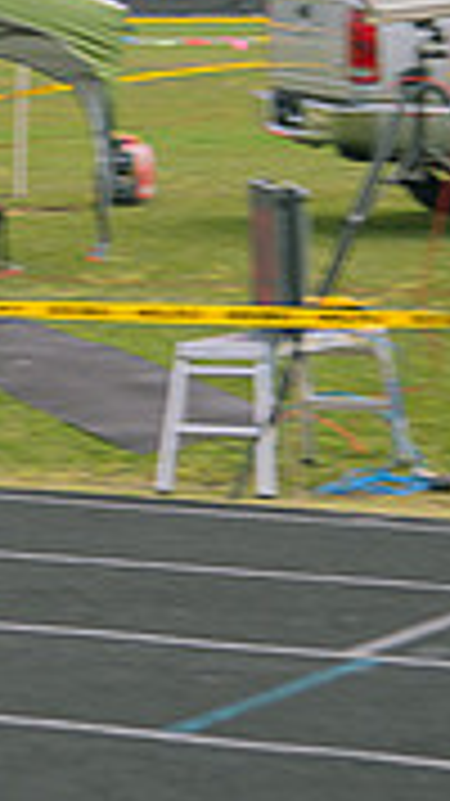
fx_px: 3992
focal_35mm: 188
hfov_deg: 6.3
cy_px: 166
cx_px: -320
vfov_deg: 11.4
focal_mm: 55
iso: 200
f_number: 4
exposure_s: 1/200
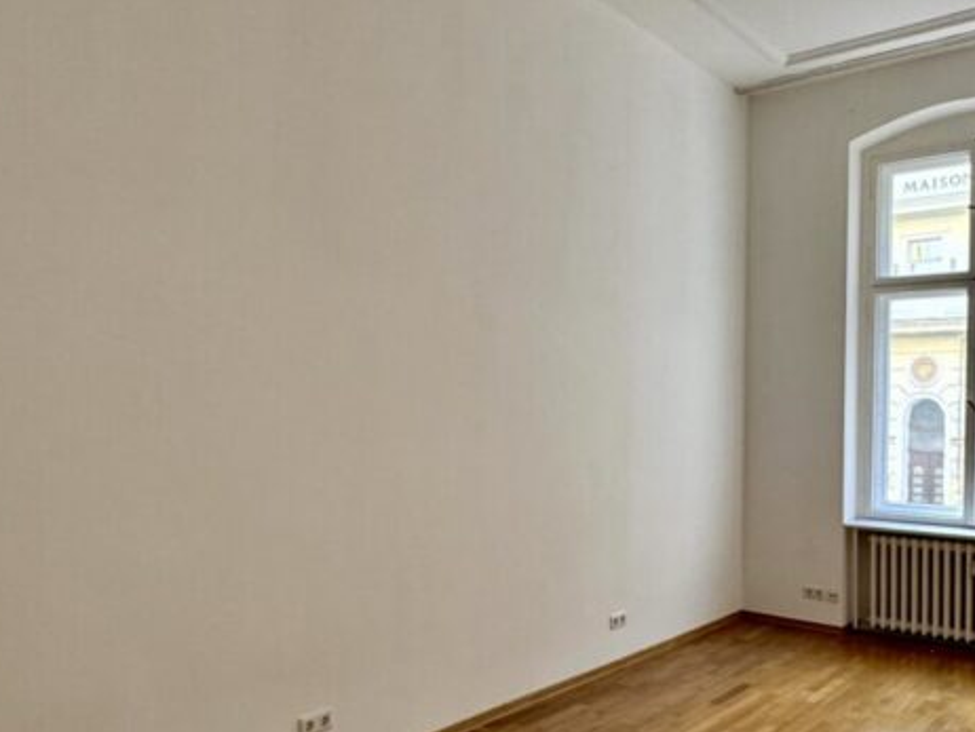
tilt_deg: -1.9
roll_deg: -1.0
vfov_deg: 45.3
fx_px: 874
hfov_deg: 57.9
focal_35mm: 31
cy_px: 432
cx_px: 576
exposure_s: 1/100
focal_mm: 2.22
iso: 160
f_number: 2.2
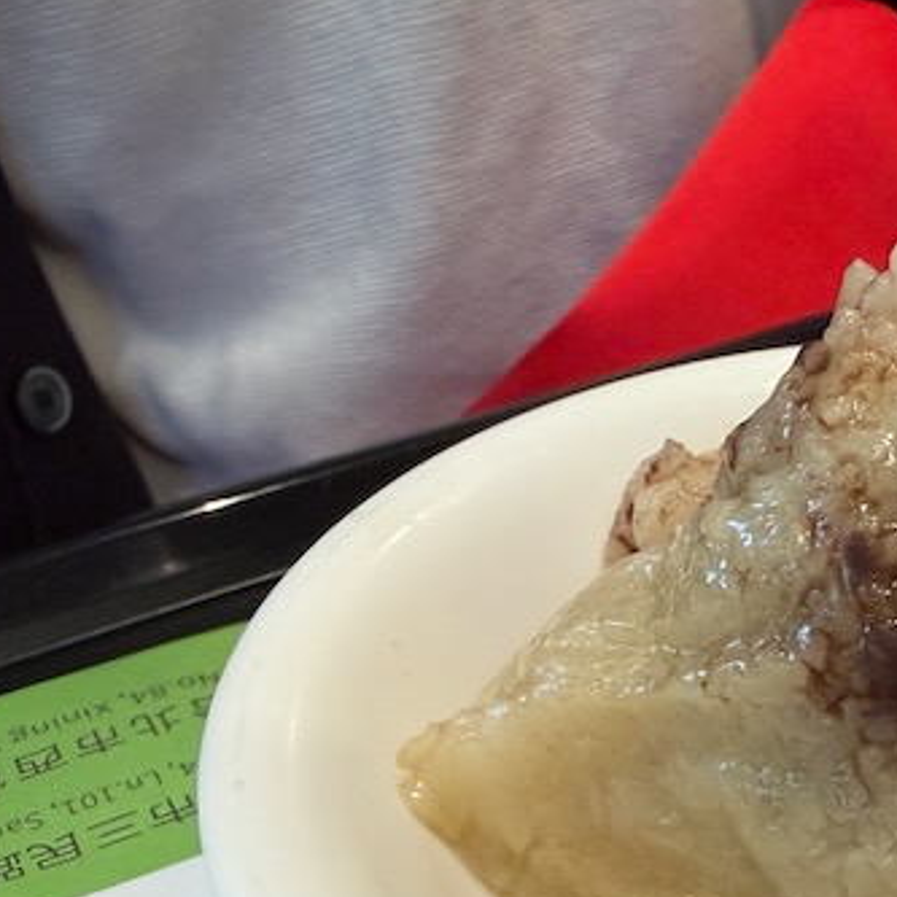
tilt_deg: -33.3
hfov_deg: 30.3
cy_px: 622
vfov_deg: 33.0
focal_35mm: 51
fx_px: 1495
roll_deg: +1.3
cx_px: 956
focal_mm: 2.22
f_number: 2.2
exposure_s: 1/120
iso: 250
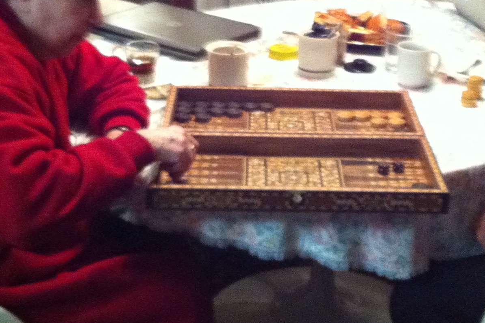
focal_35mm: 79
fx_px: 1064
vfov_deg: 17.2
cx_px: 266
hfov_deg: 25.7
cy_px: 91
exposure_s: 1/15
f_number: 2.8
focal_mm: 3.85
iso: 640
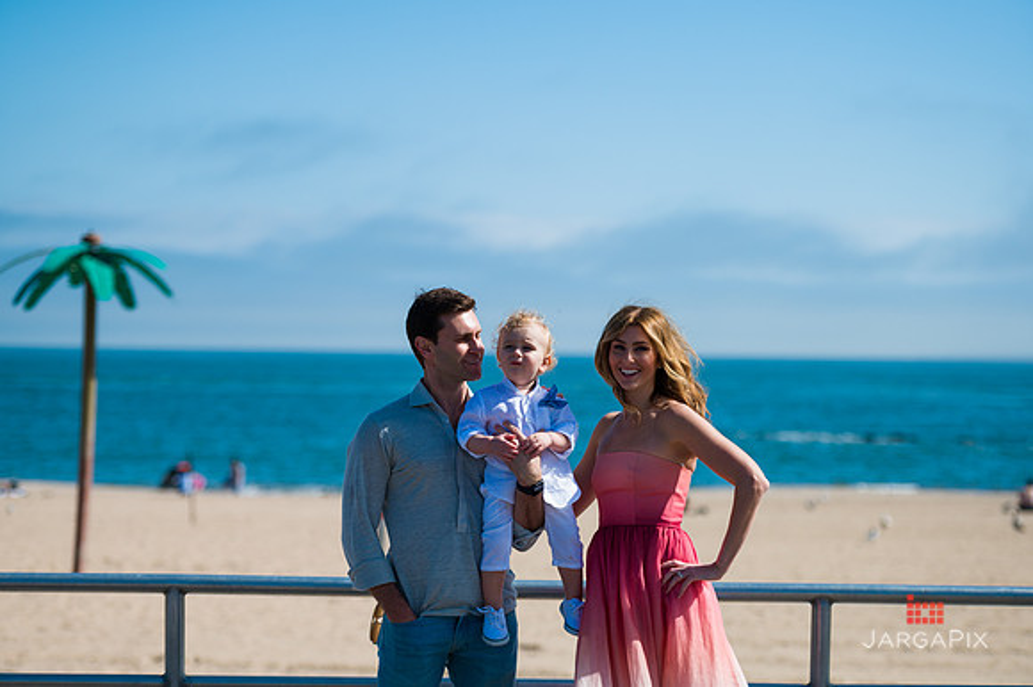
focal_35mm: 100
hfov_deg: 20.4
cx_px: 516
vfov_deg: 13.7
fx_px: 2868
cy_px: 344
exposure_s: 1/5000
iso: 200
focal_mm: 100
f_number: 3.2
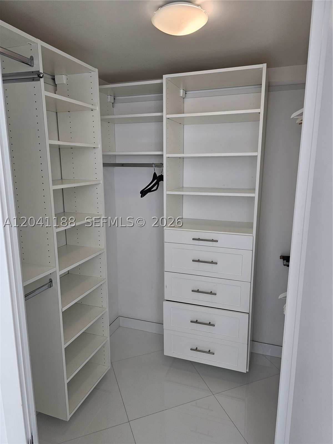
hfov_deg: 58.9
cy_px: 222
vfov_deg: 73.9
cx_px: 166
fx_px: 295
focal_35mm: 23
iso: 64
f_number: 1.7
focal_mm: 6.3
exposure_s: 1/207
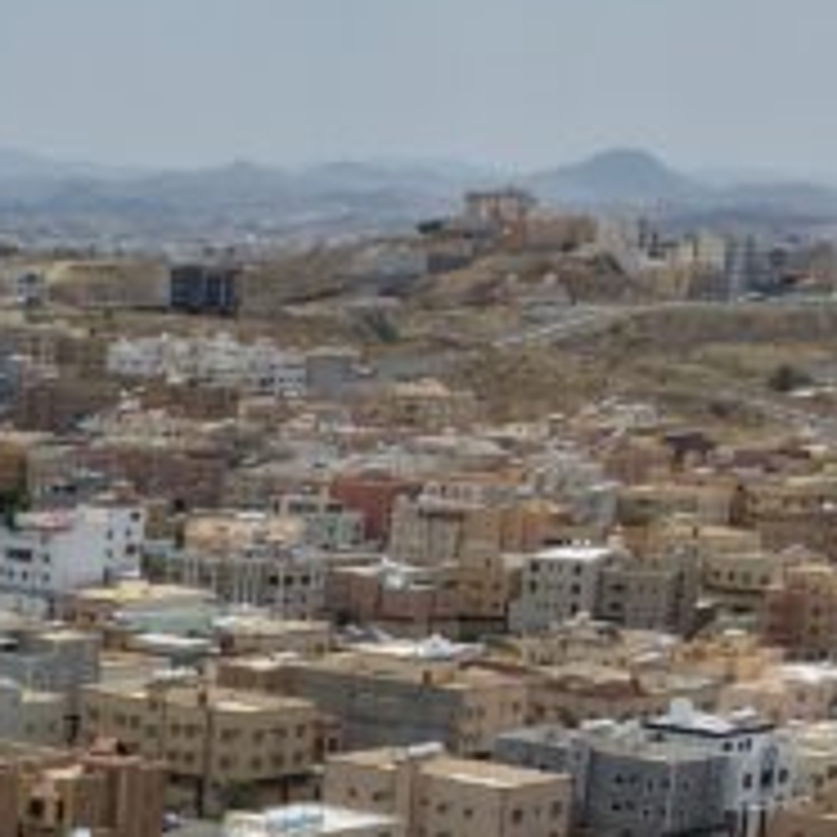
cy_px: 1350
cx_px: -486
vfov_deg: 13.8
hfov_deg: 13.8
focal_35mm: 117
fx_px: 3201
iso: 150
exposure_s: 1/6400
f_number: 1.8
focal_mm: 8.67
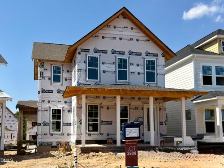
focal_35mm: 33
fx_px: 214
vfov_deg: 42.9
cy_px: 84
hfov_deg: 55.4
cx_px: 112
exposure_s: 1/6329
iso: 80
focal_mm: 6.76
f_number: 1.78
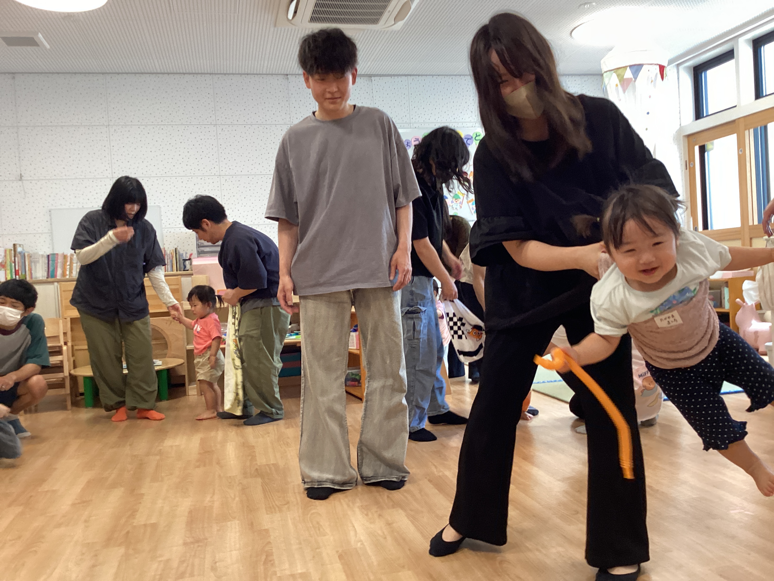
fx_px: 693
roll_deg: +2.9
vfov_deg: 45.4
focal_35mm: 31
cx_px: 387
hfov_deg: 58.4
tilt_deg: -2.3
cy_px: 290
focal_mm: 3.3
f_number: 2.4
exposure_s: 1/60
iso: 125
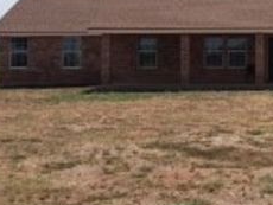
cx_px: 262
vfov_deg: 19.2
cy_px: 42
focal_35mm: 76
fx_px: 600
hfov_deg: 24.6
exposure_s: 1/2513
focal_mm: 4.28
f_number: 2.4
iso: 50
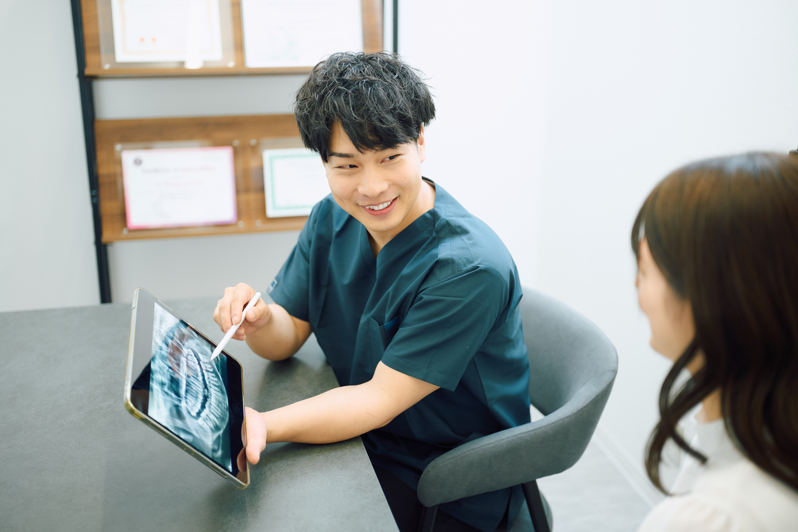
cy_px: 266
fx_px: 997
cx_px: 399
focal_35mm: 45
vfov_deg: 29.9
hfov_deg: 43.6
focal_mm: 45
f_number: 1.8
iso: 400
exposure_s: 1/125
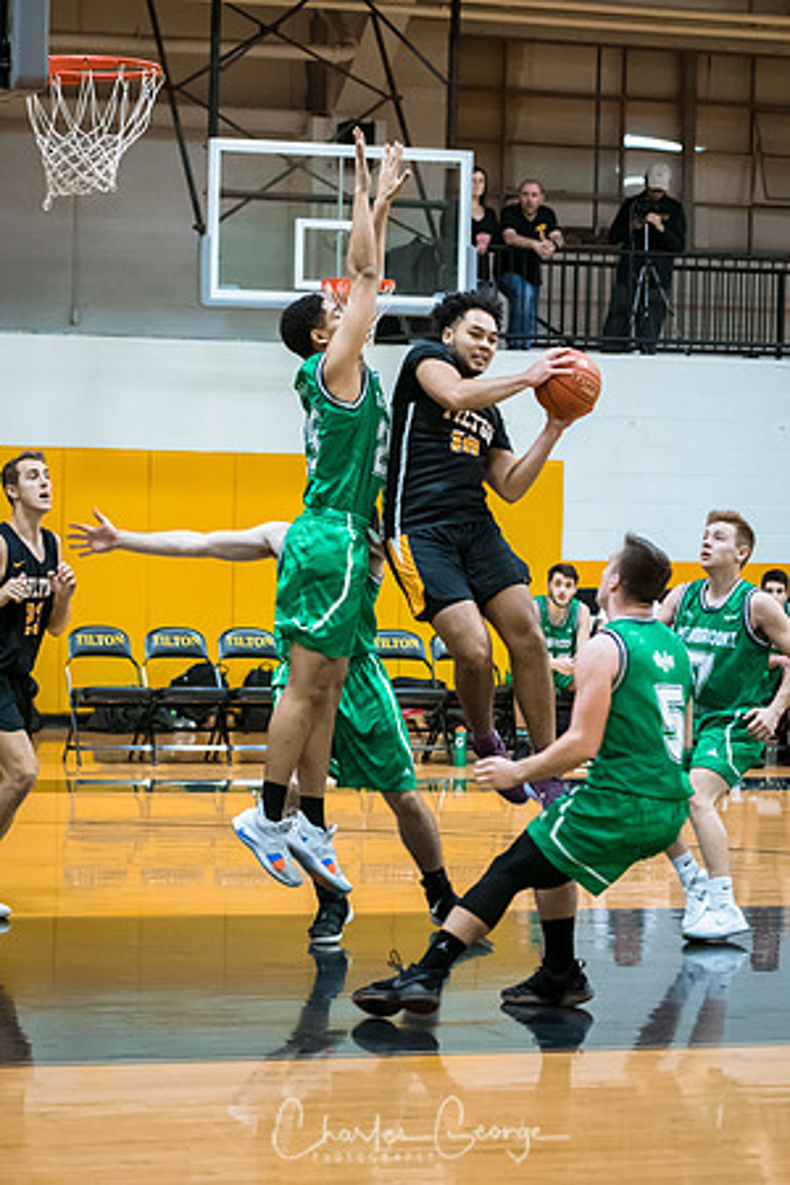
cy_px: 592
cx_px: 395
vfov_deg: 18.2
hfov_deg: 12.2
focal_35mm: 112
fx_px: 3703
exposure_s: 1/400
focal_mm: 75
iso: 3200
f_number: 2.8
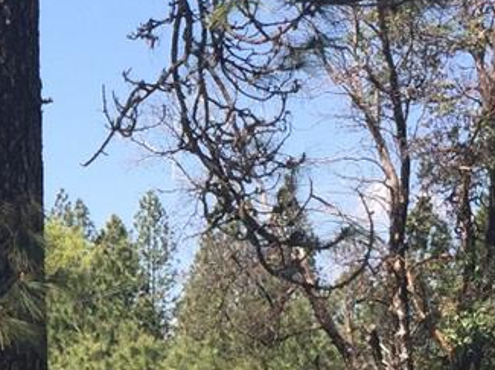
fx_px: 1914
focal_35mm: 134
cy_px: 253
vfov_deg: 11.0
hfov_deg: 13.8
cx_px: -254
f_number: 2.2
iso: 32
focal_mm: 4.15
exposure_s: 1/879
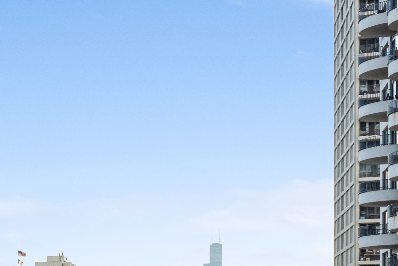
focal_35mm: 107
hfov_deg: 16.6
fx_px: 1183
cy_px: 394
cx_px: -270
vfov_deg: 12.2
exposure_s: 1/320
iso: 400
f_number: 8
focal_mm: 25
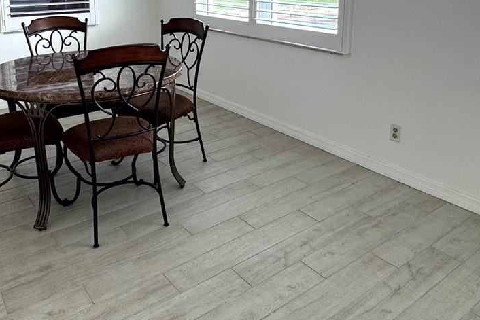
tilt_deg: -11.3
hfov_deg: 57.0
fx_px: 440
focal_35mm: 33
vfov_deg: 38.0
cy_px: 48
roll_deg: +0.3
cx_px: 203
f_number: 2.2
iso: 80
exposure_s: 1/120
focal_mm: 2.22
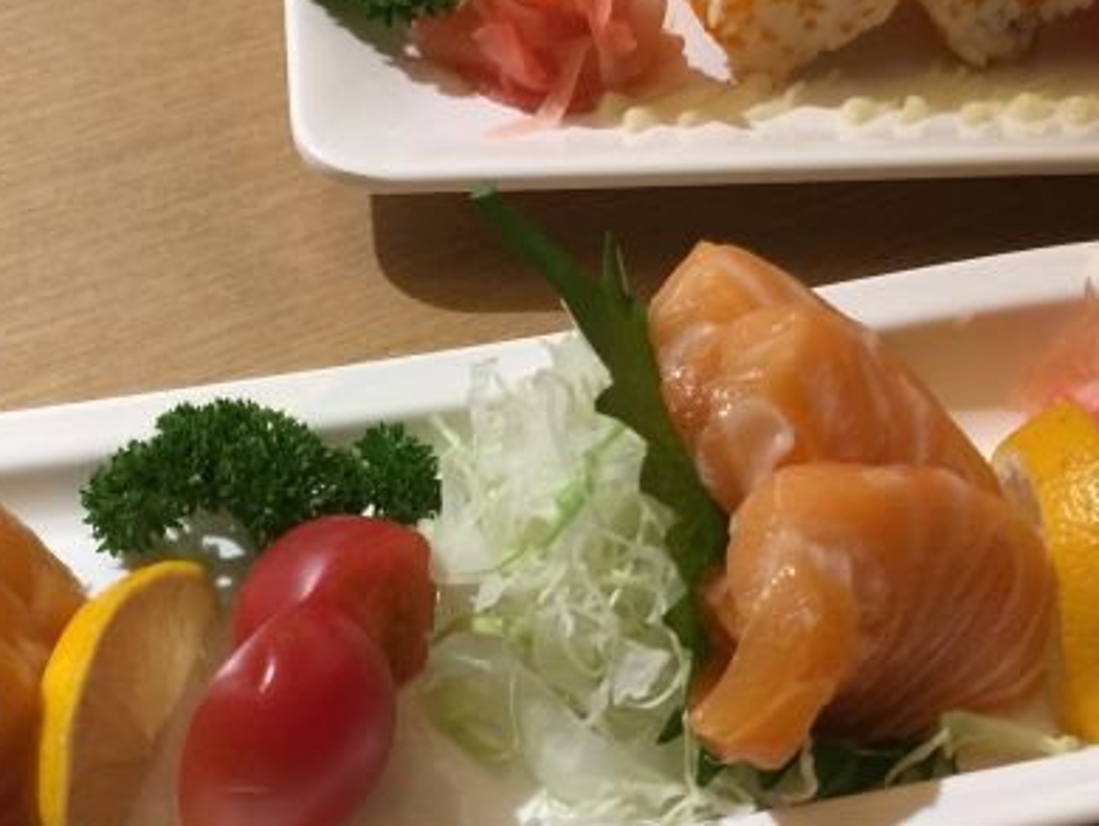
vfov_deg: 27.5
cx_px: 451
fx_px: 1652
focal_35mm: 52
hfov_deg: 36.7
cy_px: 655
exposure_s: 1/33
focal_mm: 4.15
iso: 80
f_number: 2.2
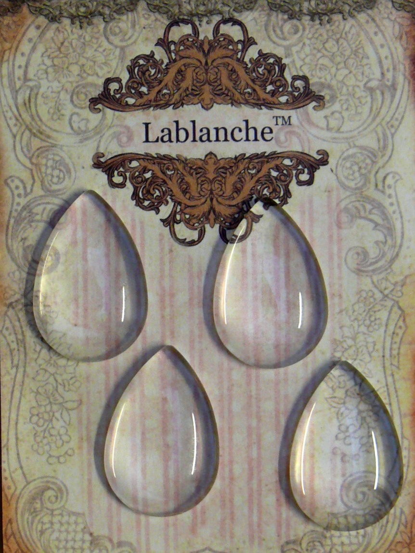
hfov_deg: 40.7
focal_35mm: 35
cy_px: 276
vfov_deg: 52.6
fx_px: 559
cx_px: 208
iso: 200
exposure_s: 1/25
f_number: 2.8
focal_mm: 7.4
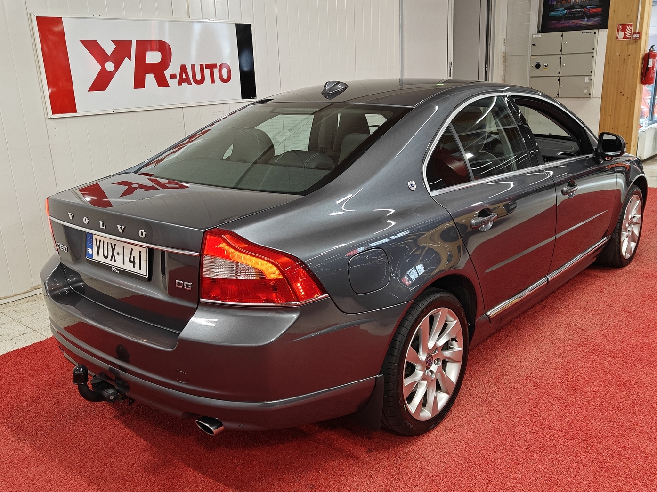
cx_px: 330
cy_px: 253
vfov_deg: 44.1
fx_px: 607
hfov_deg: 56.8
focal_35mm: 32
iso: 100
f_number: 1.8
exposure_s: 1/76
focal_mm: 5.59
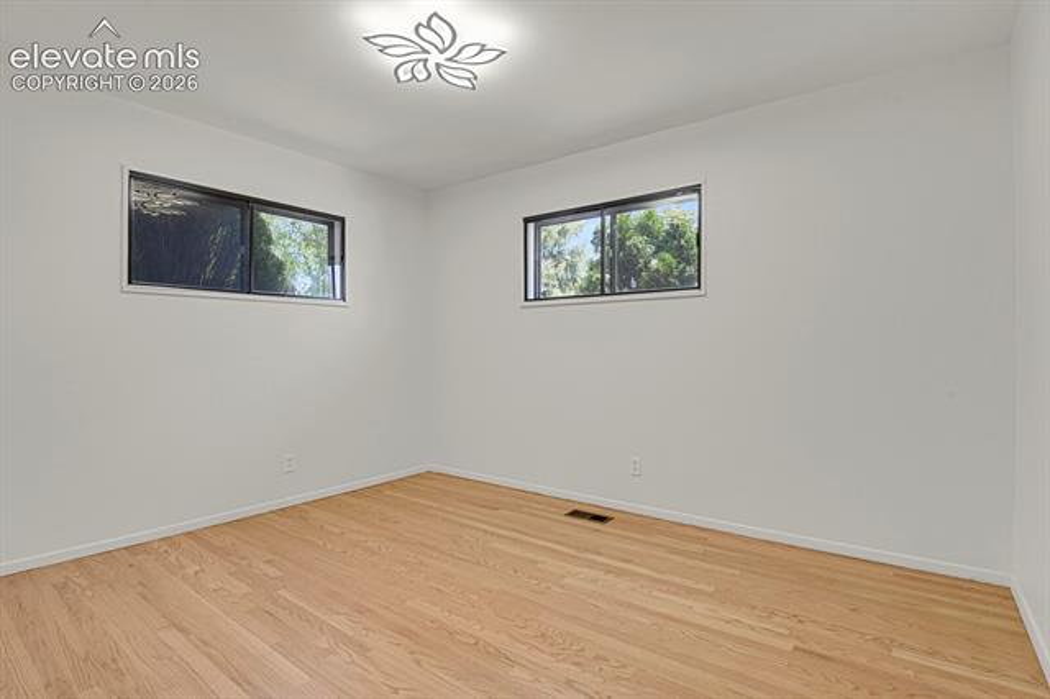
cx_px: 525
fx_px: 496
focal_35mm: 17
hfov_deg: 93.3
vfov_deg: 70.4
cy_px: 350
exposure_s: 1.3
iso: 250
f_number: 8
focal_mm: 17
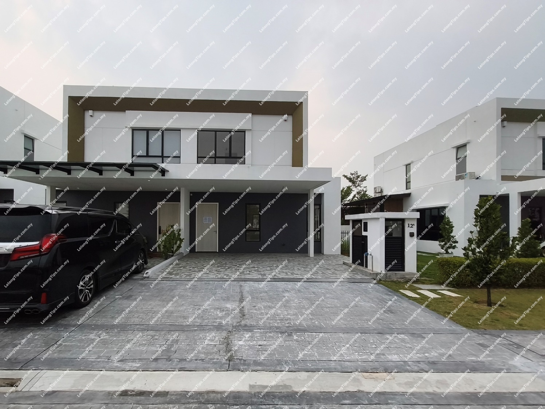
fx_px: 236
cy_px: 204
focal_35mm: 15
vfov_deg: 81.7
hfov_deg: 98.2
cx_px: 272
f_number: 2.2
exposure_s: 1/1557
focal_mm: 1.67
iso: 50
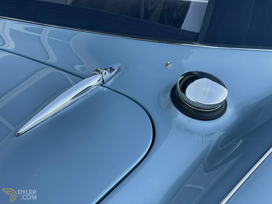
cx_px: 136
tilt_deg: -17.7
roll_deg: -0.5
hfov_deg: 36.8
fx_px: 409
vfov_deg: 28.0
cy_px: 102
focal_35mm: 52
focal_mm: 6
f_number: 2
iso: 25
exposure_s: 1/99
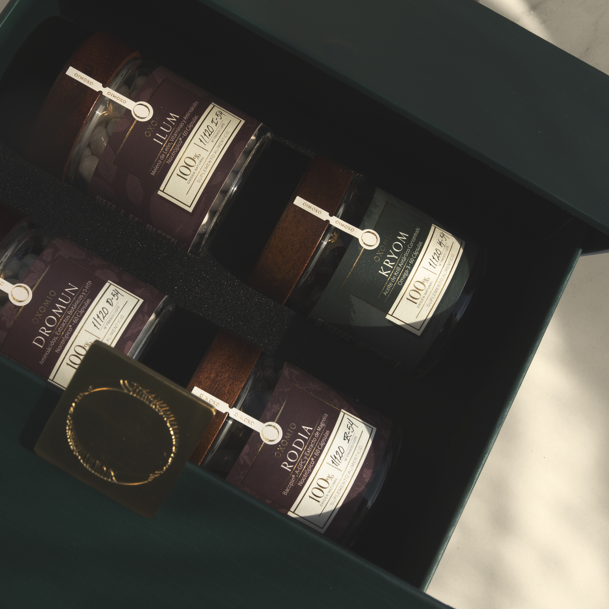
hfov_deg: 31.0
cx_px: 260
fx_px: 1095
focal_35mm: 55
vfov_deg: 31.1
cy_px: 302
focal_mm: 23
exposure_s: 1/200
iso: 200
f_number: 10
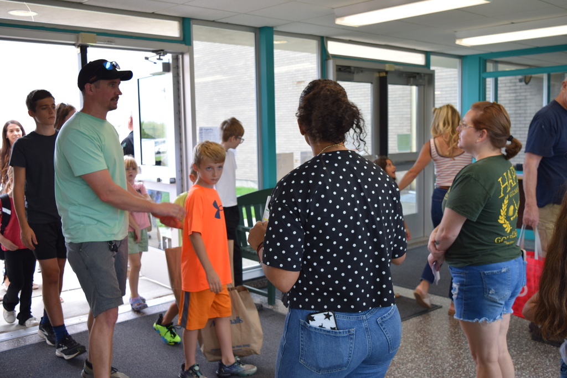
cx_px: 284
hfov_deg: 51.3
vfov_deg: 35.5
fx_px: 591
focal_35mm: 38
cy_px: 189
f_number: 5
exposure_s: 1/100
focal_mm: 25
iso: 400
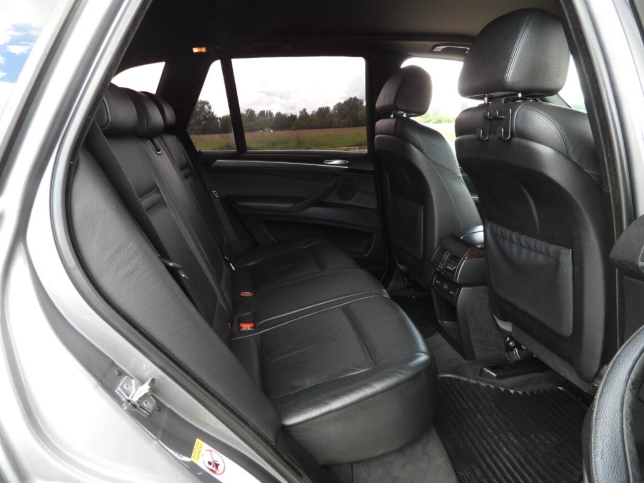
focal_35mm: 25
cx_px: 311
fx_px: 465
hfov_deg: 69.4
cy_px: 237
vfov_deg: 54.9
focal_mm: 4.3
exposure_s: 1/50
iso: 100
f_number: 2.8
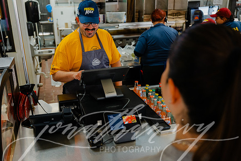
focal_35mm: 34
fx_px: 224
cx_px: 120
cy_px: 80
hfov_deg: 56.5
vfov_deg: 39.4
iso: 2000
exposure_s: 1/250
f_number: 3.5
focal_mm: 33.5
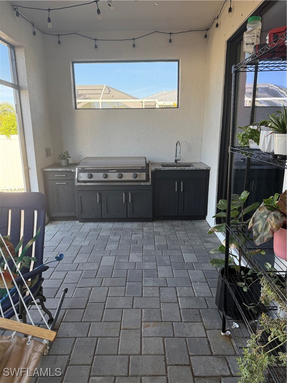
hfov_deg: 56.8
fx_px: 265
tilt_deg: -11.4
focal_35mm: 24
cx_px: 144
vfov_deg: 71.6
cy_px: 192
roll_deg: -0.5
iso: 100
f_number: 1.78
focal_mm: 6.76
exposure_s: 1/358
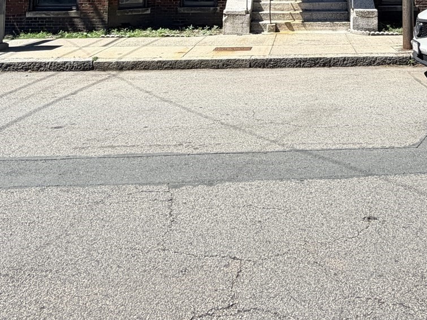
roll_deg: +0.3
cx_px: 317
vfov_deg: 31.1
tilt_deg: +6.3
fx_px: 469
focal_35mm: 38
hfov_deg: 47.3
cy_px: -74
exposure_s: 1/770
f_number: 2.2
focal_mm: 2.22
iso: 32
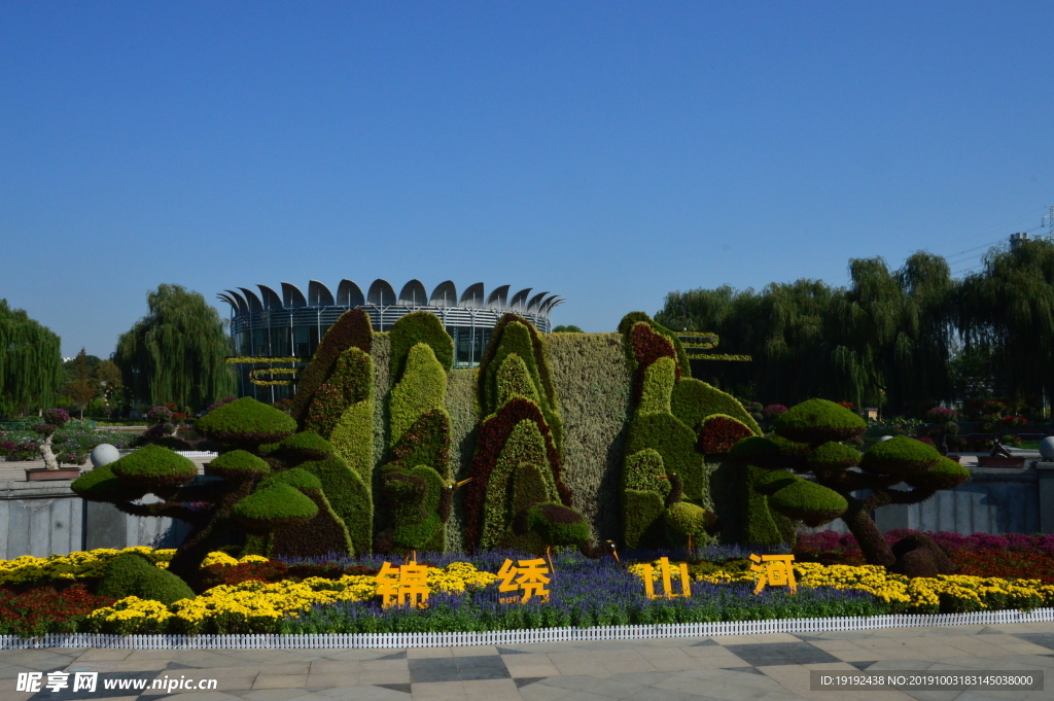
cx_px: 527
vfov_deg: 39.9
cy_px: 350
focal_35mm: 33
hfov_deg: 57.3
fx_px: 965
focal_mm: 22
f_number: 22
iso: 800
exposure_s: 1/800
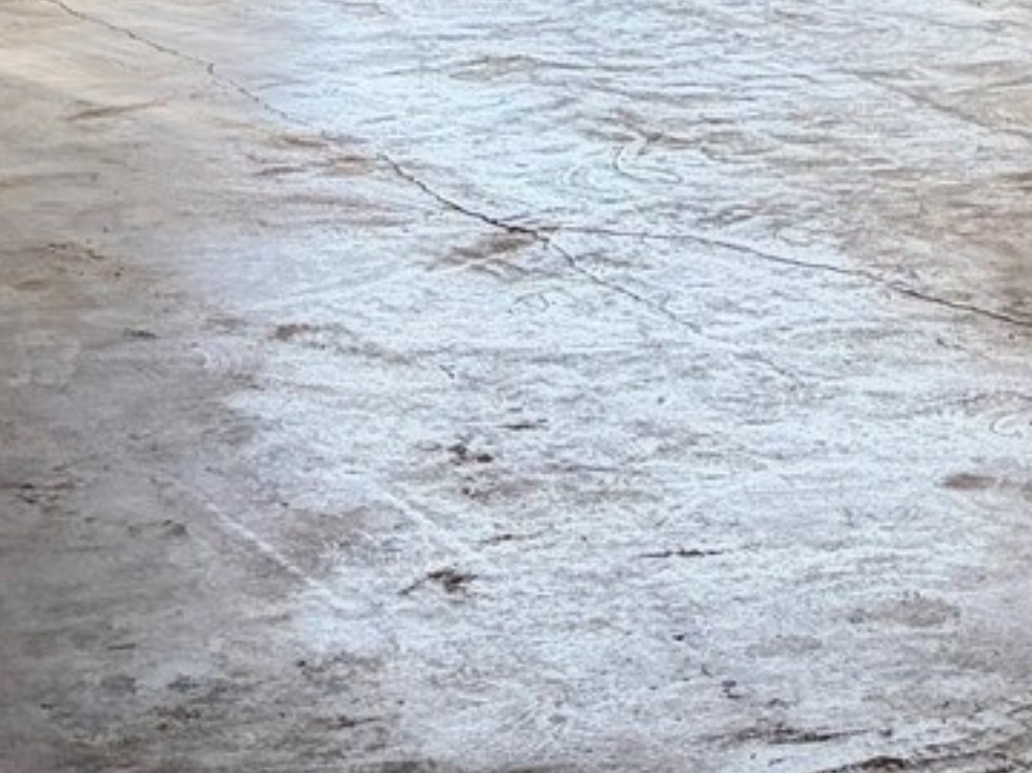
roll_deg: +0.1
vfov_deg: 11.7
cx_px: 676
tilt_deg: +1.4
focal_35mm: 116
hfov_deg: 16.9
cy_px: -684
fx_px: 3457
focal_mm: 5.96
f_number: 1.6
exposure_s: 1/231
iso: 100
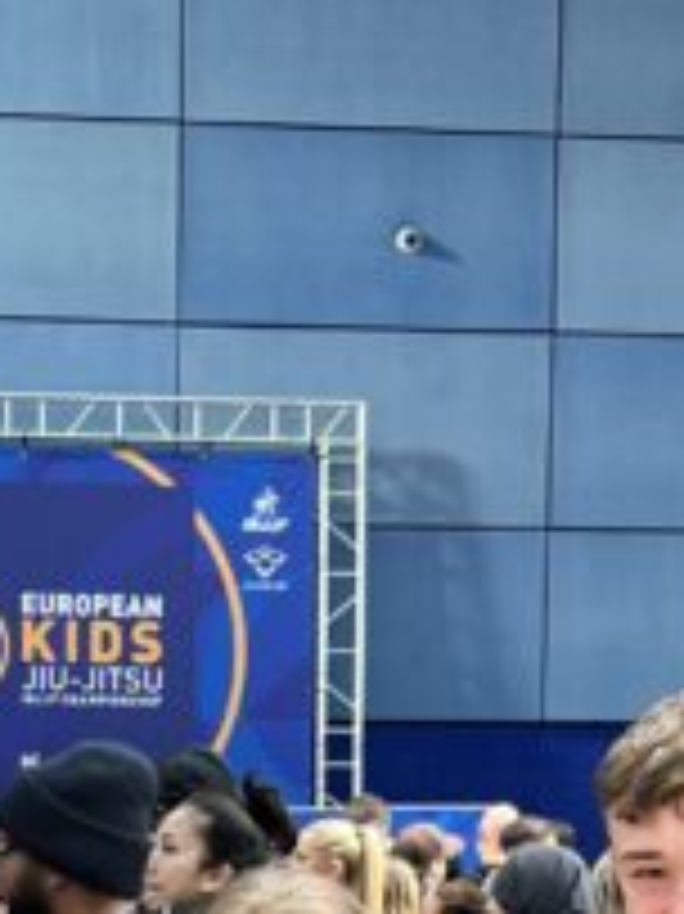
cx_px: 86
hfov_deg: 11.2
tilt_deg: -4.2
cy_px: 1220
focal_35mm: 131
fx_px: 3455
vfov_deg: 14.4
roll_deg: -1.0
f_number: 1.5
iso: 50
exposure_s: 1/121
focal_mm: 5.7
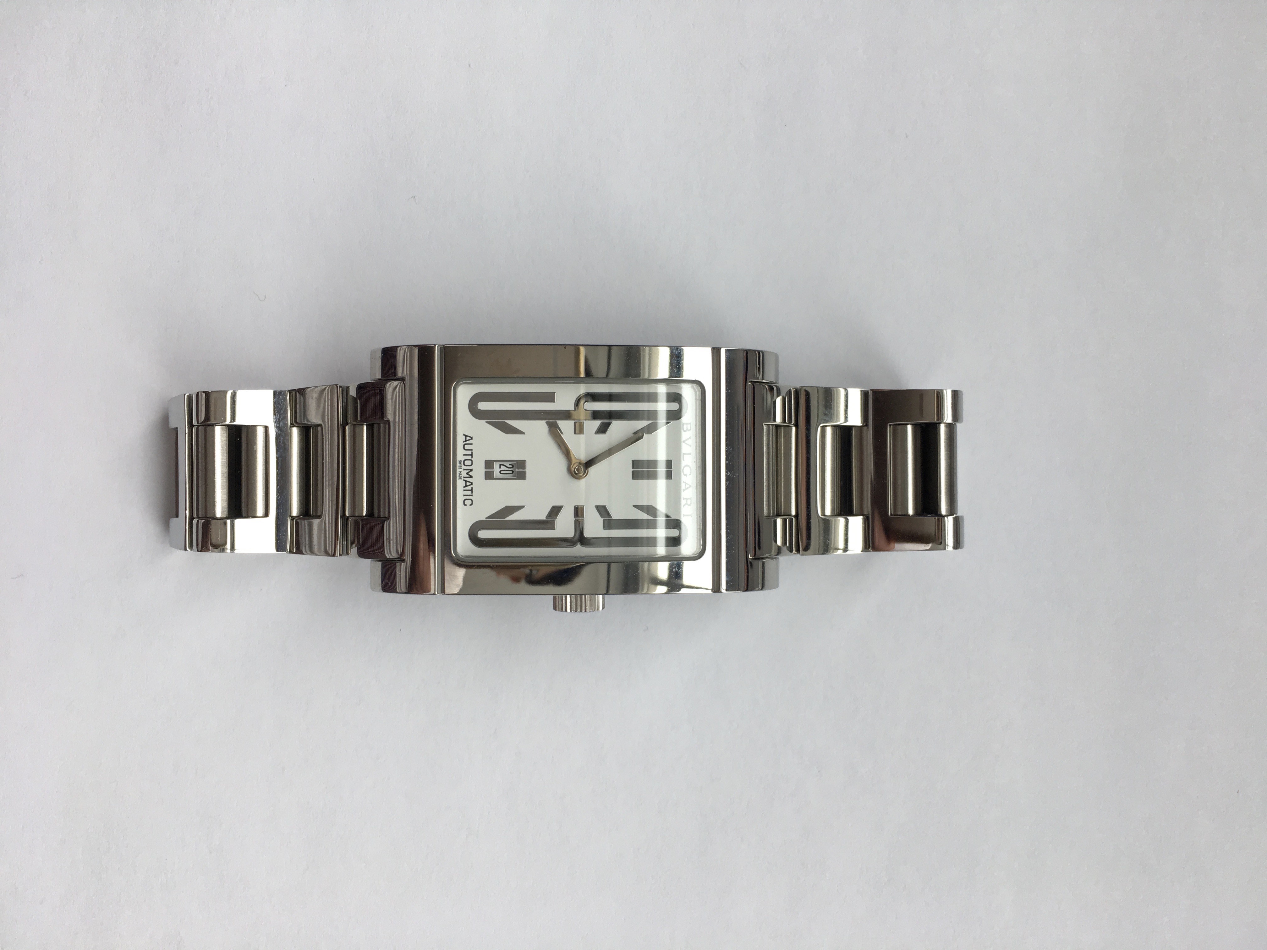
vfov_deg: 48.2
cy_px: 475
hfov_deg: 61.7
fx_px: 1061
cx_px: 634
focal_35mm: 29
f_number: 2.2
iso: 40
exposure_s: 1/120
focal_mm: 4.15
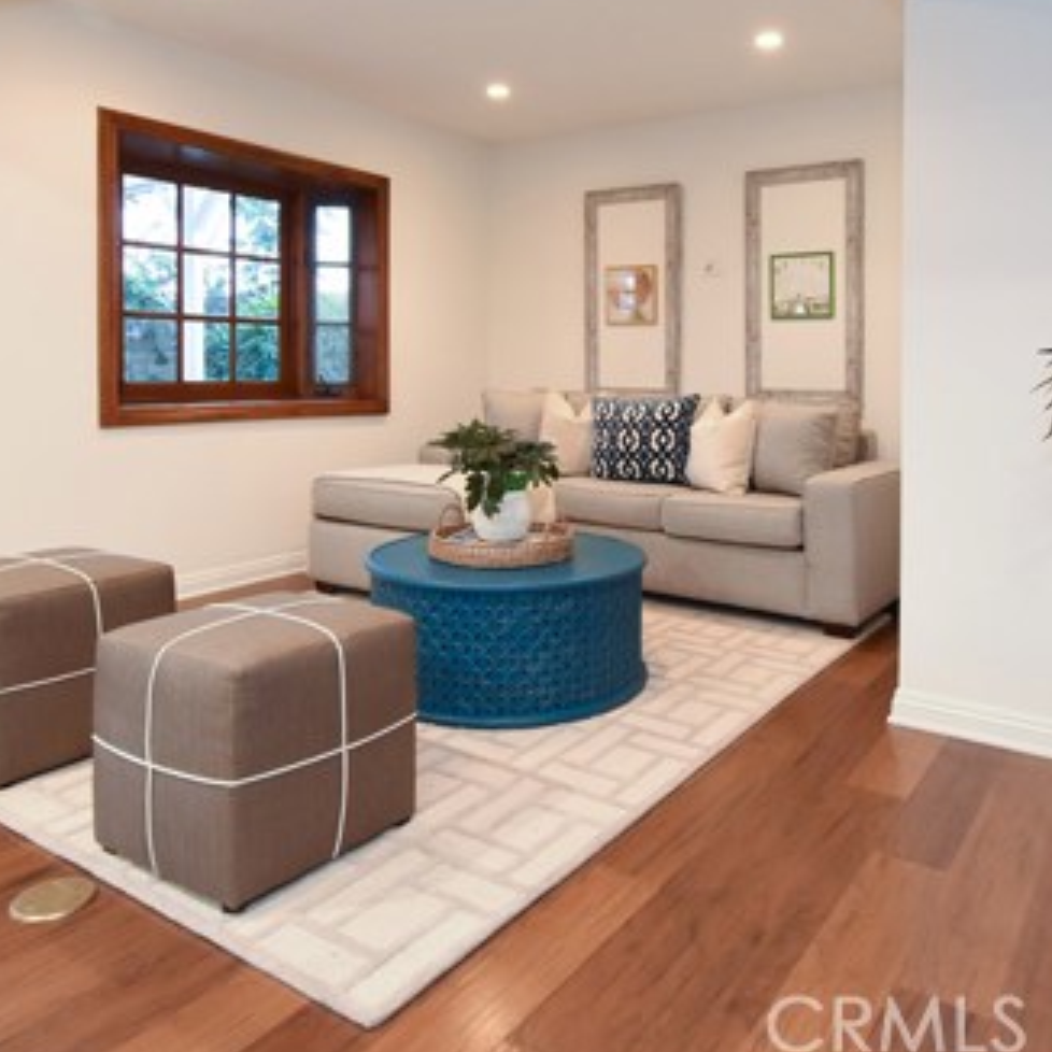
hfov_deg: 62.7
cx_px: 591
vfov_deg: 61.9
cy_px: 384
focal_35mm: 25
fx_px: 860
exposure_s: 1/6
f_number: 8
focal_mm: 10
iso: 1250
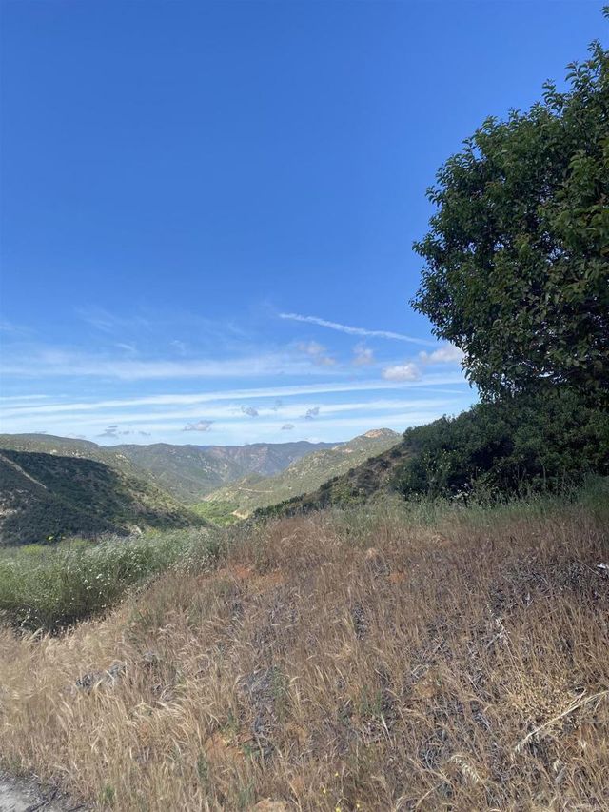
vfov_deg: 67.3
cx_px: 304
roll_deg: -0.3
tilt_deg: +5.2
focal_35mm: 26
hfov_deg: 53.1
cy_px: 406
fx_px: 610
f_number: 1.8
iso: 32
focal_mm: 4.25
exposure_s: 1/2268
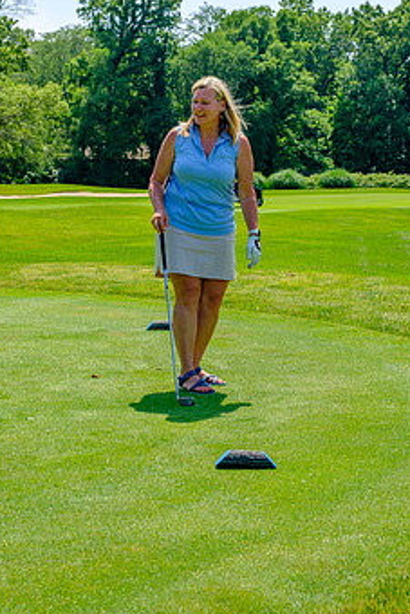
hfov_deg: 17.5
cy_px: 237
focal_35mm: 78
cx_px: 200
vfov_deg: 25.9
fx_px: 1331
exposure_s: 1/250
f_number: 5.6
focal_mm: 39
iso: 200
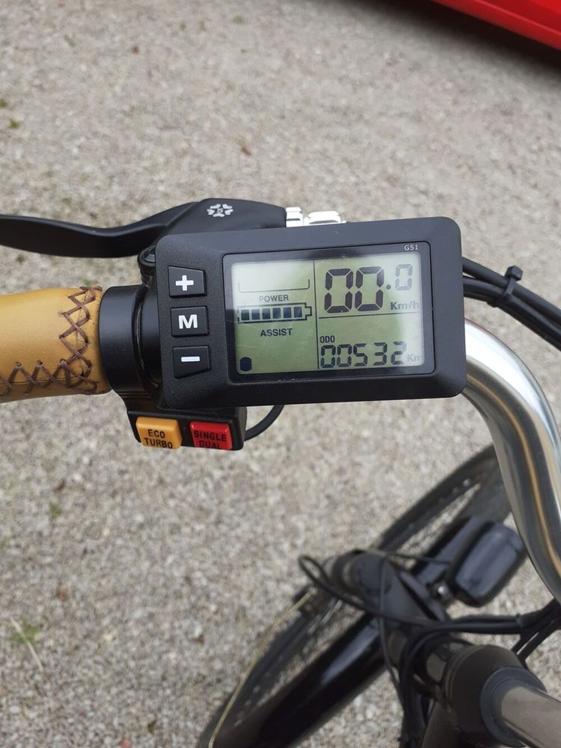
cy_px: 374
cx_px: 280
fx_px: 583
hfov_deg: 51.4
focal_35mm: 27
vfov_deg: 65.3
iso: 40
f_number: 1.9
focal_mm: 3.6
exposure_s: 1/299
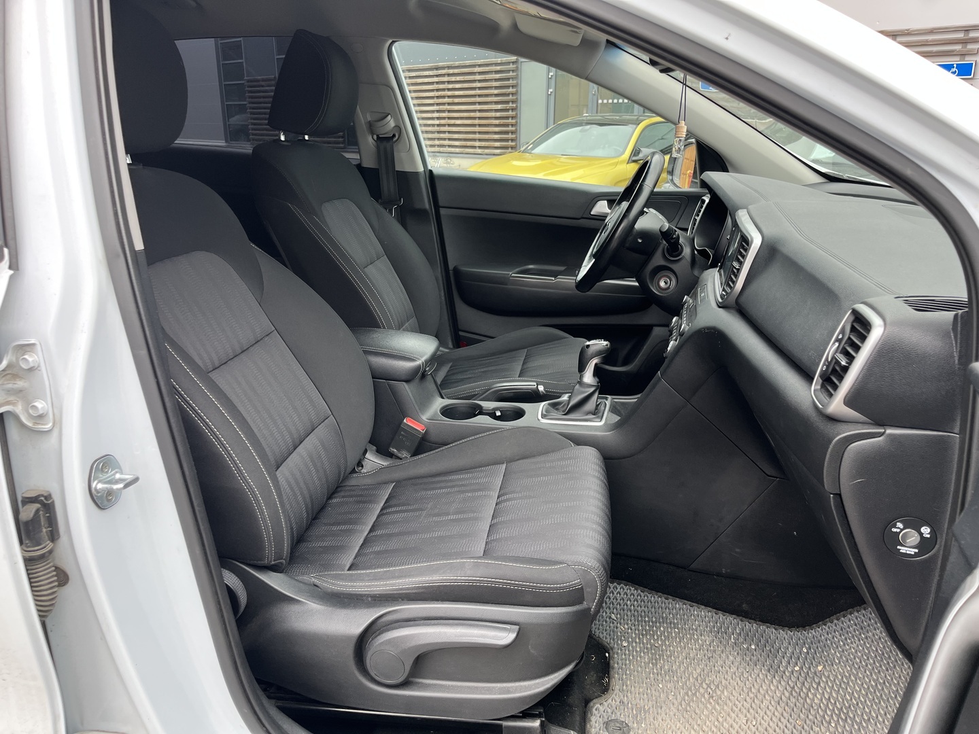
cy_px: 367
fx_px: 735
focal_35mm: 26
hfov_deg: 67.3
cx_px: 490
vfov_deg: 53.1
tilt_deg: -15.5
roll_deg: -0.2
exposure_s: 1/133
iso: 50
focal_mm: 5.1
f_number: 1.6
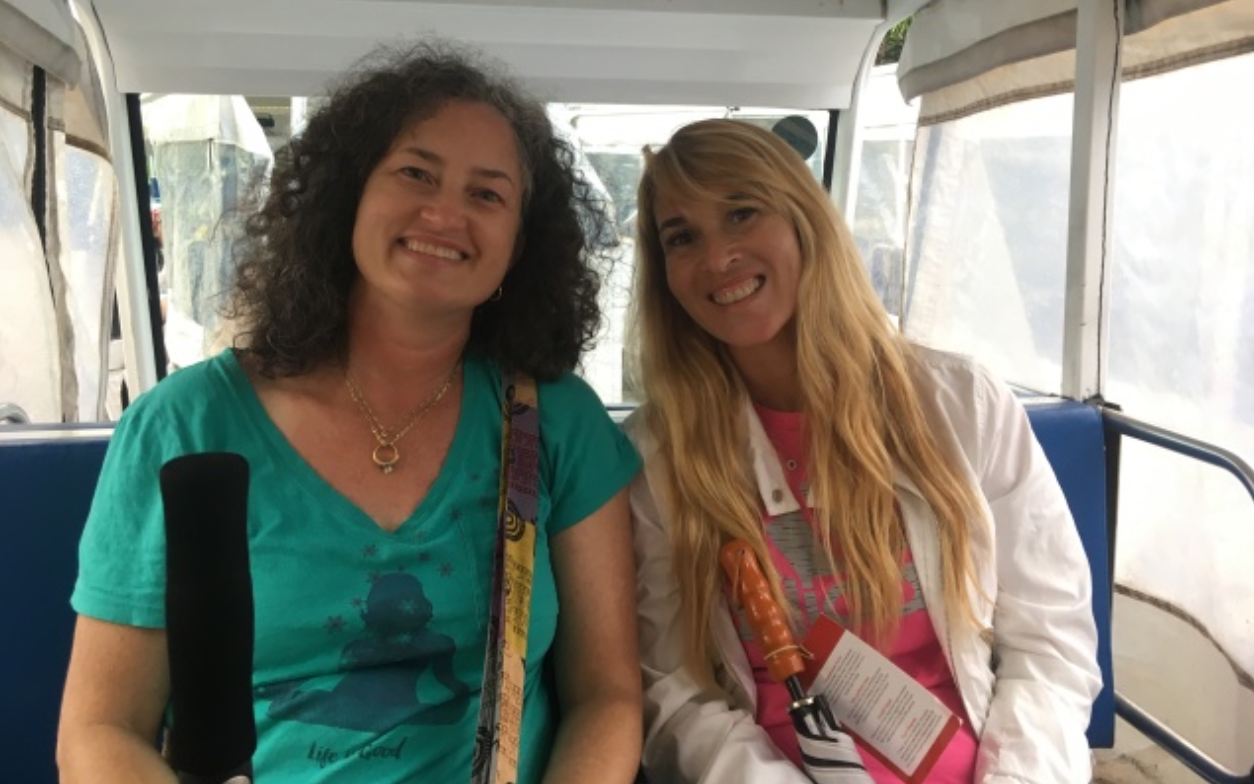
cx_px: 626
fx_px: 1060
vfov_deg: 40.4
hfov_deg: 61.2
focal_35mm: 31
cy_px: 316
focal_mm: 4.15
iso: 50
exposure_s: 1/30
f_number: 2.2
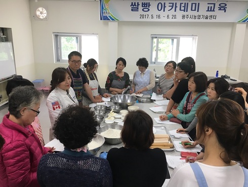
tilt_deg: -14.2
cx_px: 124
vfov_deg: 48.3
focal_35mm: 29
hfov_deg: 61.6
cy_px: 94
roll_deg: +0.0
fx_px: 208
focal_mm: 4.15
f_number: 2.2
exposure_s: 1/30
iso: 25
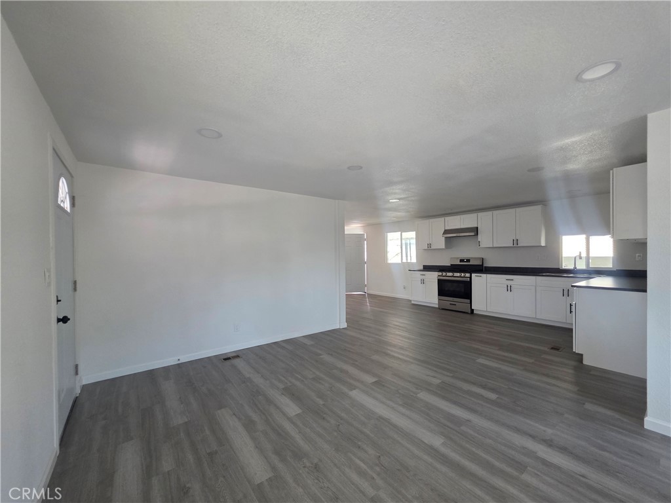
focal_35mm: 13
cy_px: 252
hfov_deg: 106.2
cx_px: 336
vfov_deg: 89.9
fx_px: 252
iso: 250
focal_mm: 2.2
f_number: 1.9
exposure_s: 1/120
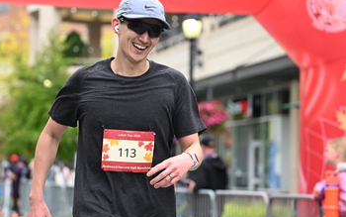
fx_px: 1179
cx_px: 166
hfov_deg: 16.7
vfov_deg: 10.5
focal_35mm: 125
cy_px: 97
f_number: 2.8
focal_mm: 78
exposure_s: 1/1600
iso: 640
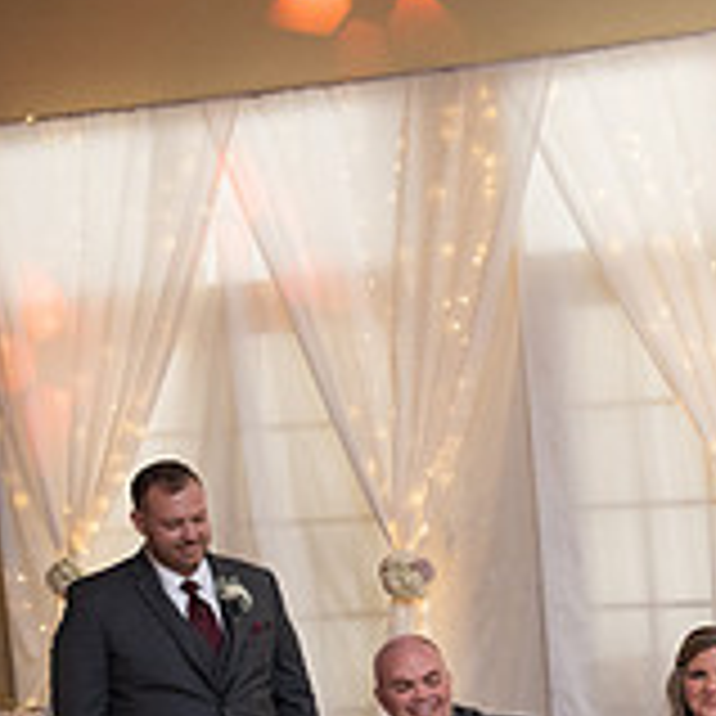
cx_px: 937
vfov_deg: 19.6
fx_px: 2036
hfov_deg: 18.5
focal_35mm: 87
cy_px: 628
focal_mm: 28
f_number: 5
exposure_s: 1/125
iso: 1400
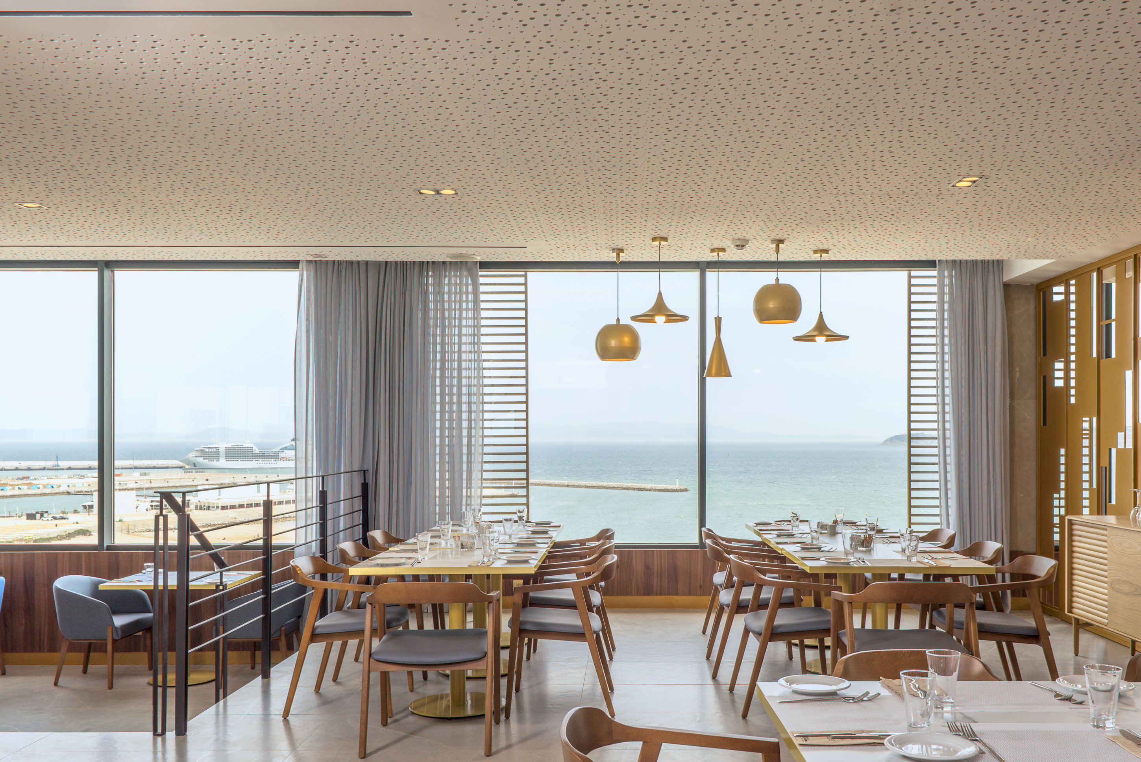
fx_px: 1046
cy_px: 445
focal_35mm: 33
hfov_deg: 57.1
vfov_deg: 39.9
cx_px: 630
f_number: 13
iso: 64
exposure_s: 1/50
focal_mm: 26
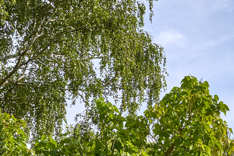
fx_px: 787
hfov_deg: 14.9
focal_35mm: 121
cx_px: 409
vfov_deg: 11.0
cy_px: 205
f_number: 11
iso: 200
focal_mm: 29.5
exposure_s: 1/200
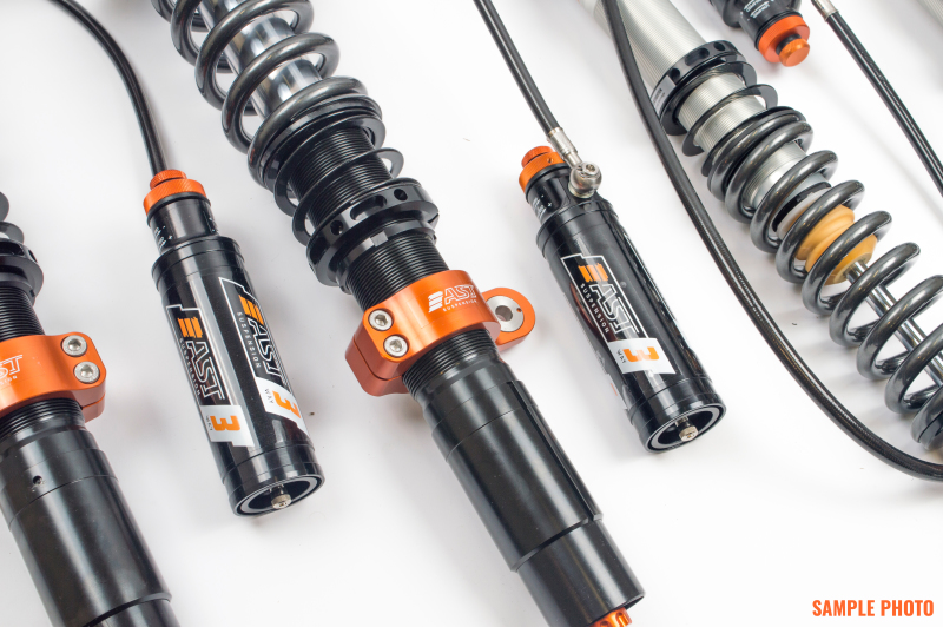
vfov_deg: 28.0
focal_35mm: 48
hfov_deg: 41.1
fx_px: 1256
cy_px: 314
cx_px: 472
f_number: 9
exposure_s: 1/15
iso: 100
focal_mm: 32
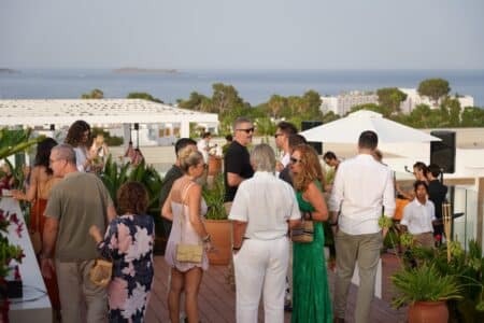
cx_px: 242
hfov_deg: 27.7
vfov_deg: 18.7
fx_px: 981
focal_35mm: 73
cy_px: 162
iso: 100
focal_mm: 73
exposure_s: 1/400
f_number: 4.5
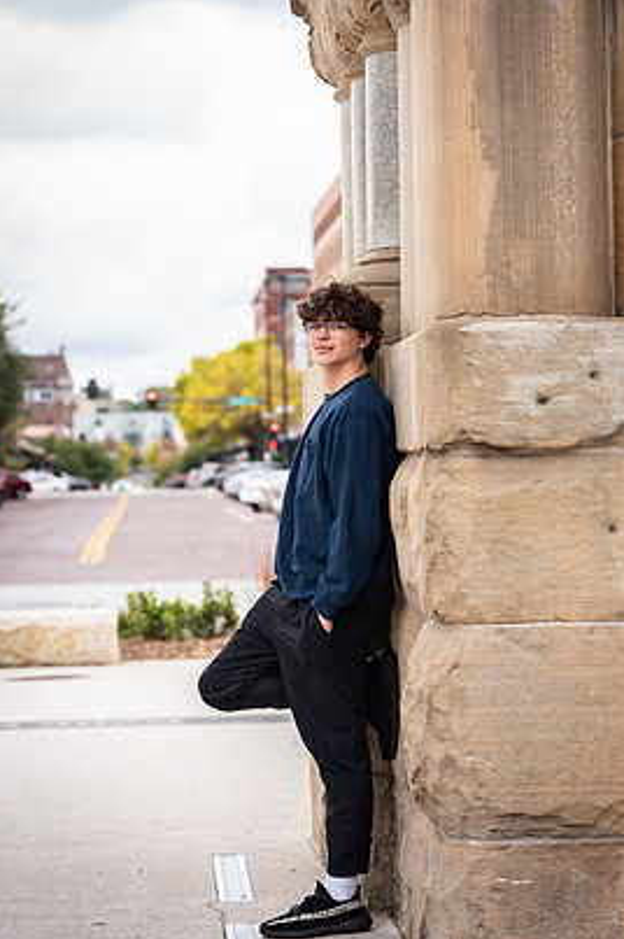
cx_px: 328
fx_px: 2474
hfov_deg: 14.4
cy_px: 426
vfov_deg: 21.5
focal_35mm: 95
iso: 80
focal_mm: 85
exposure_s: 1/125
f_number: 3.5
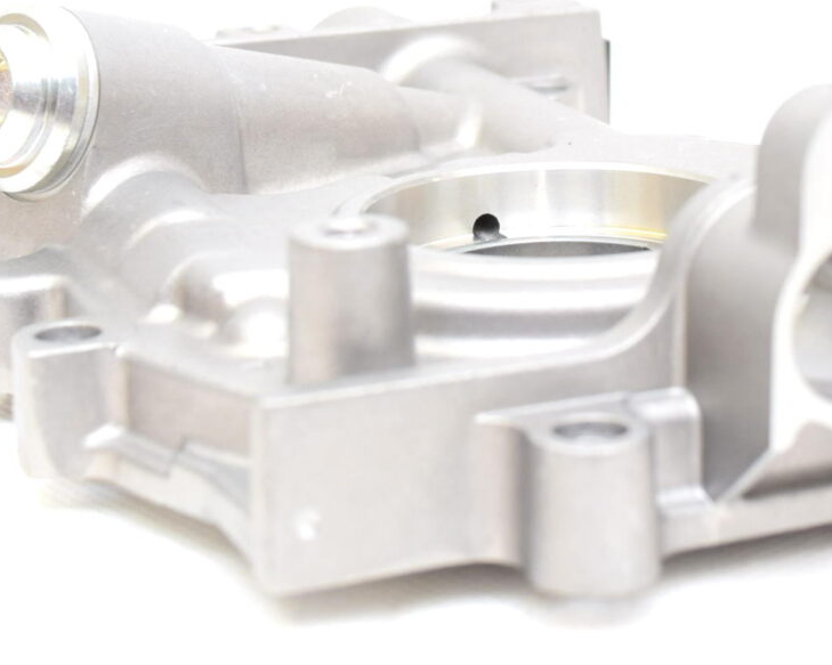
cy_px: 105
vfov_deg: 14.8
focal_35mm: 103
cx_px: 502
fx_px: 2536
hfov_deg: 18.6
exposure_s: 1/125
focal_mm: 26
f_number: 5.6
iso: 400
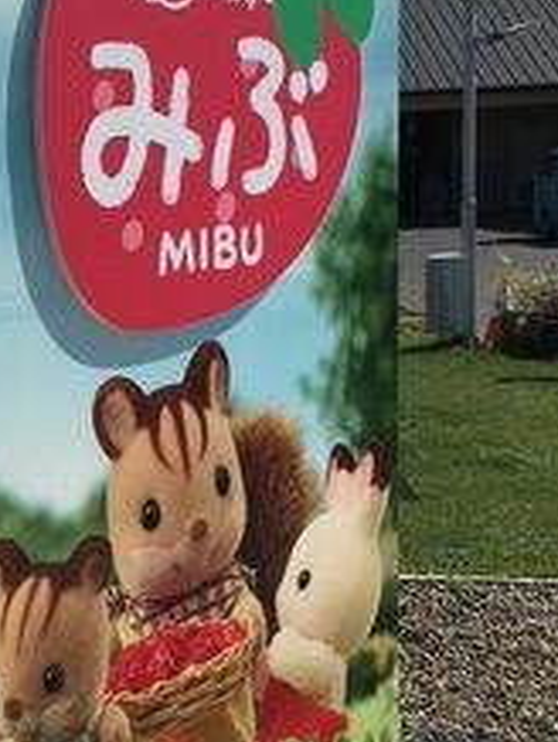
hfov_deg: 16.5
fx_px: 1823
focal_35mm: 85
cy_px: 419
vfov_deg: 23.0
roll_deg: +1.6
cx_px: -150
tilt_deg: -8.7
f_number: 2.2
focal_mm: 4.15
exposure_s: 1/2747
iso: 25
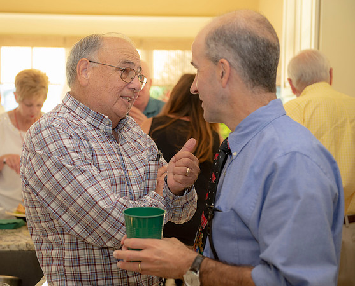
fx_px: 671
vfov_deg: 24.1
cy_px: 143
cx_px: 144
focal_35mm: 64
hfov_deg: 29.6
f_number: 4
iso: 800
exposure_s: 1/60
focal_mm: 56
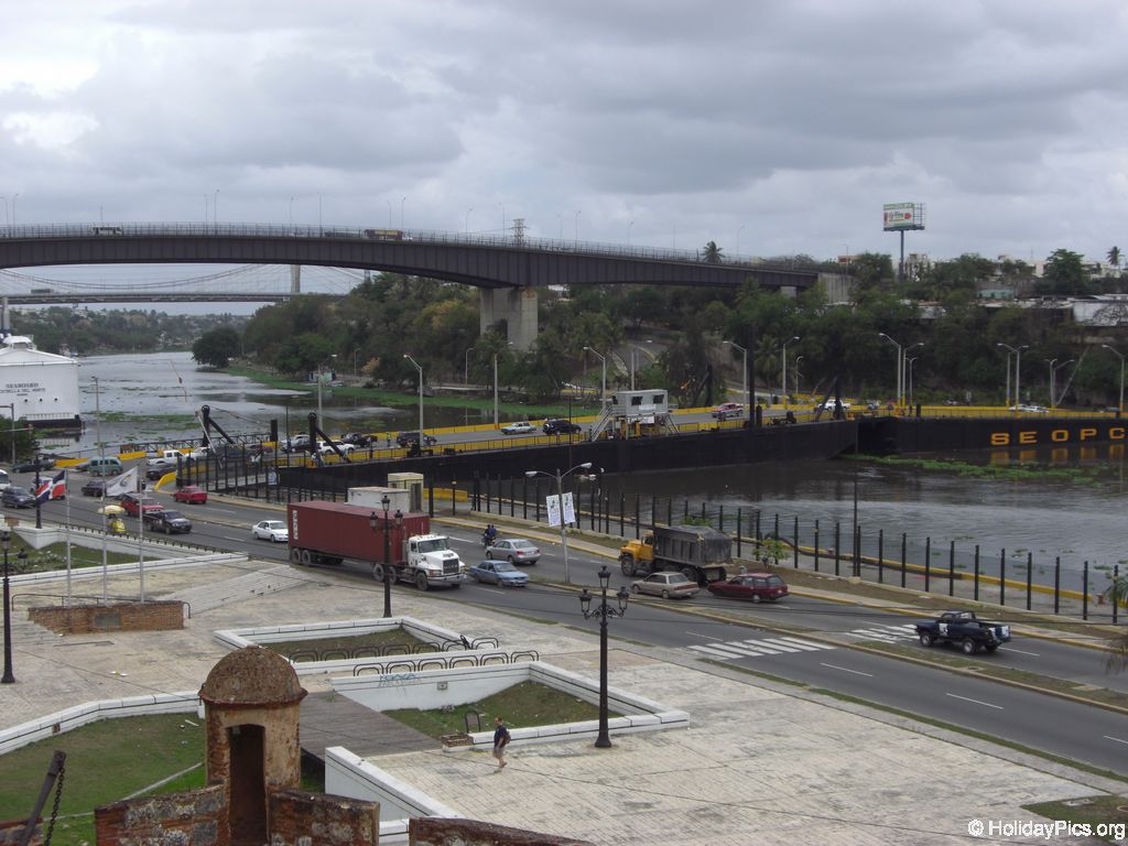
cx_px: 564
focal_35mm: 55
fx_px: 1792
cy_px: 423
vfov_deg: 26.6
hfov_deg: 34.9
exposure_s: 1/125
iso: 64
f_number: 9.7
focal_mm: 9
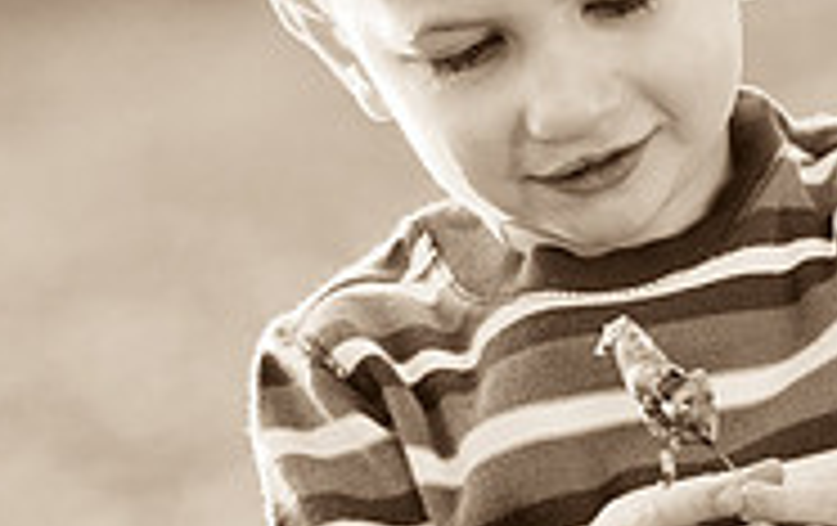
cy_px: 384
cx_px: 990
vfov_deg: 2.3
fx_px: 13026
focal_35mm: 570
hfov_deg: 3.7
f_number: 3.5
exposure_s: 1/250
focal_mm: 120
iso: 500
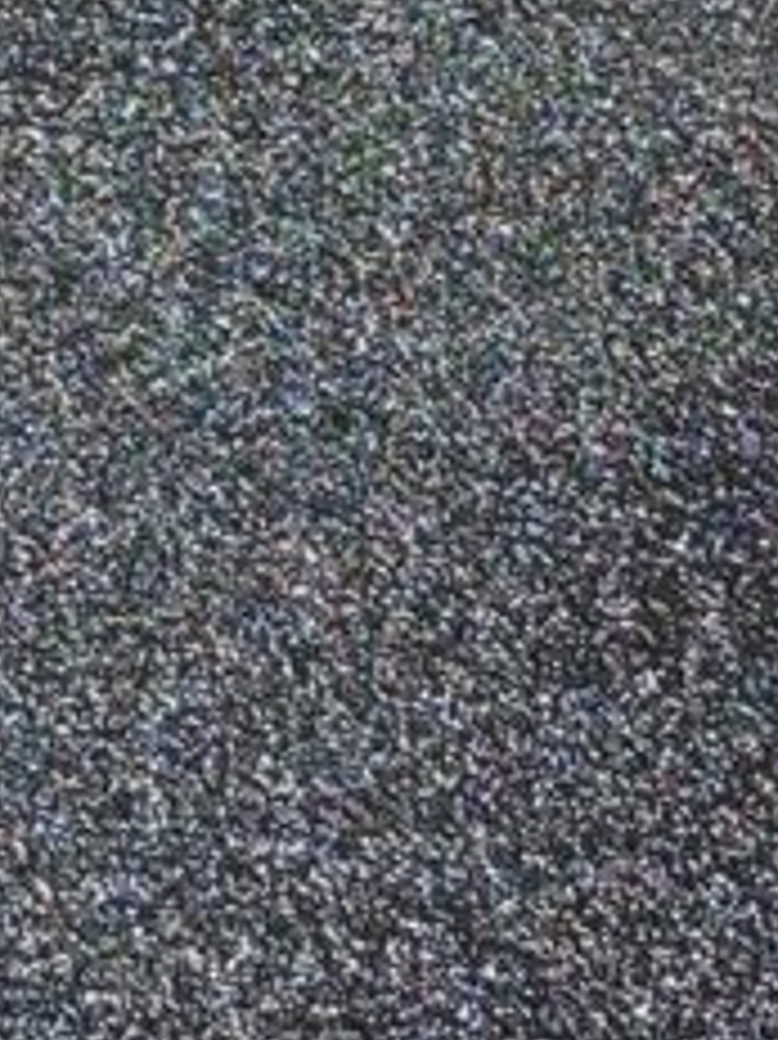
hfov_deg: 6.2
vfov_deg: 8.3
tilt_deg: -18.5
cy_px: -743
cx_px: -809
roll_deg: -2.1
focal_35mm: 231
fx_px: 6929
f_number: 1.6
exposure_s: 1/3937
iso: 40
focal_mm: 5.96
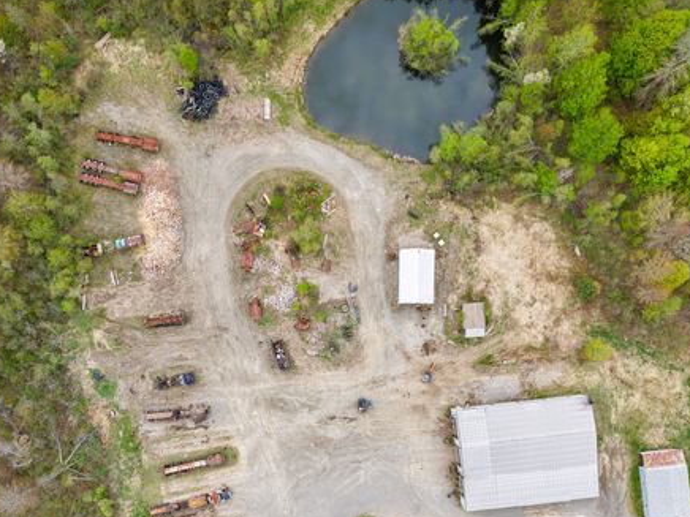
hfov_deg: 55.3
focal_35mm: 33
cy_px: 337
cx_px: 328
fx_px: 658
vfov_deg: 42.5
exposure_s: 1/1250
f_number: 1.8
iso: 100
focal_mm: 8.67
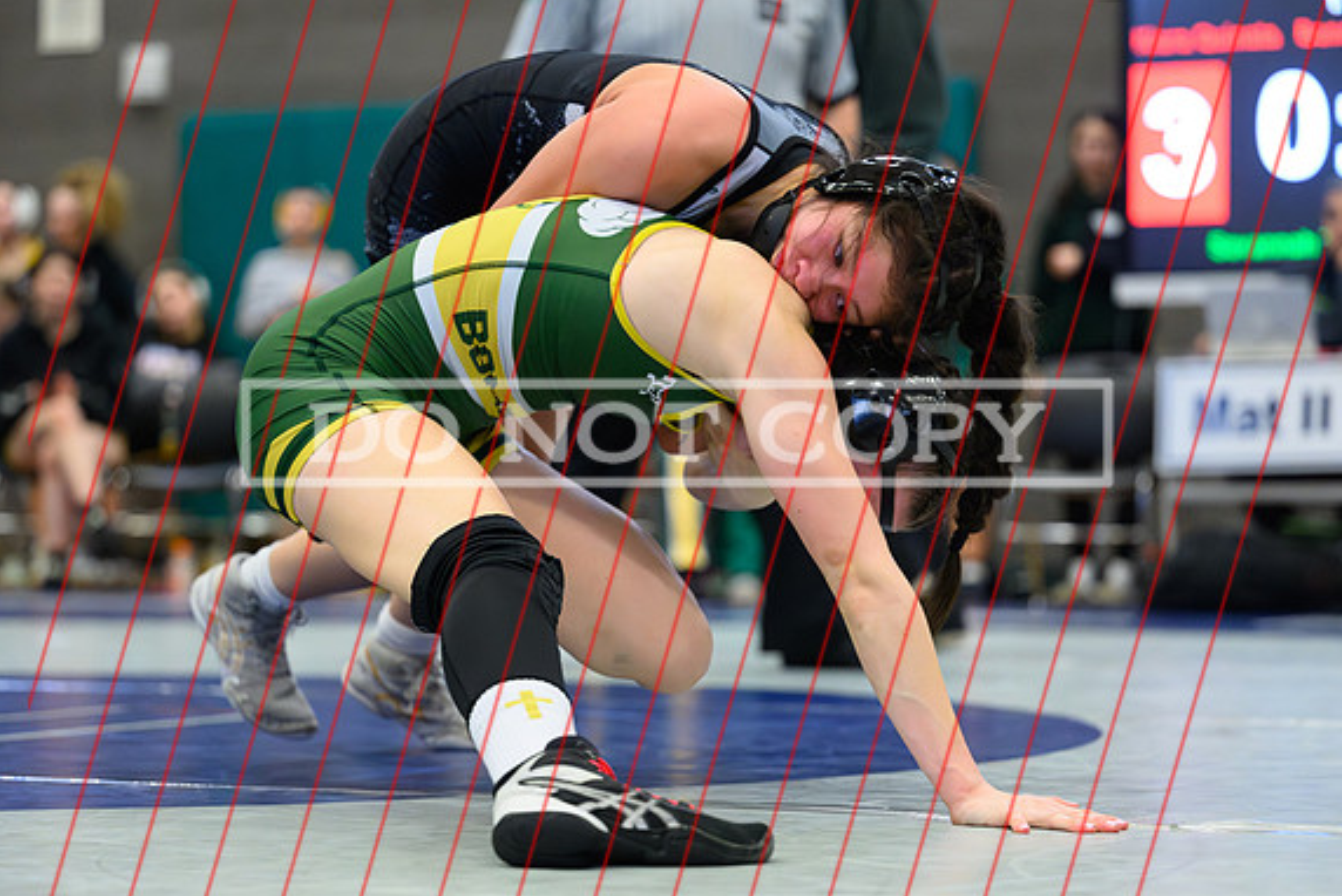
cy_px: 495
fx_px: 4028
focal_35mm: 108
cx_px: 618
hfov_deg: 18.9
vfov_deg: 12.7
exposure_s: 1/640
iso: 10000
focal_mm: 96
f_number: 2.8
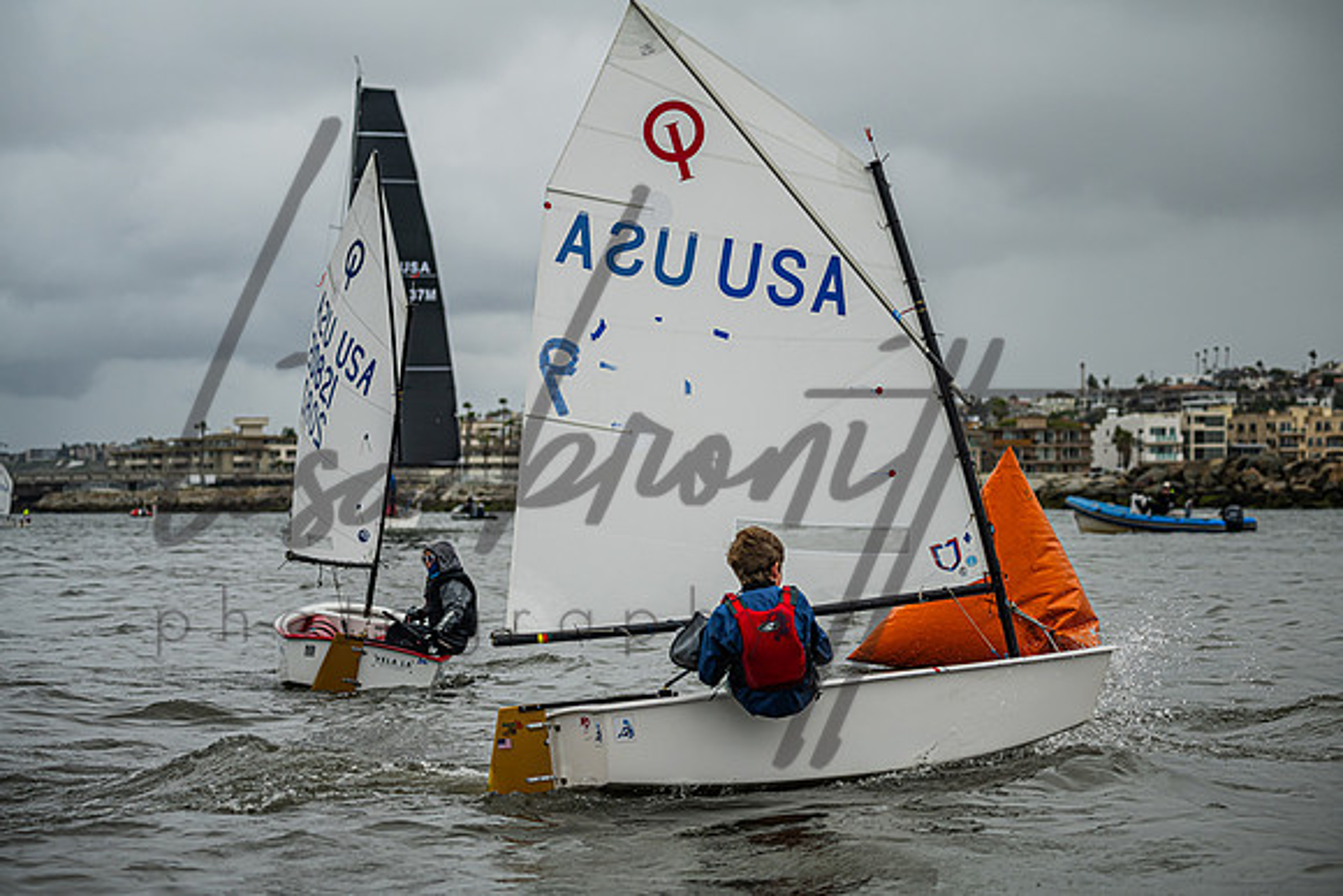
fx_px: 3844
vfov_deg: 13.3
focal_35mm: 103
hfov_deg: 19.8
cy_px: 448
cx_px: 672
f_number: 4.5
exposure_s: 1/3200
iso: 320
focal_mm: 100
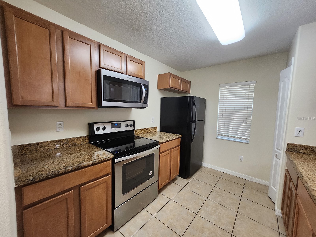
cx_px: 158
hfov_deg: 106.2
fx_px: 119
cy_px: 118
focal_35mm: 13
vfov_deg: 89.9
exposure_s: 1/60
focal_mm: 1.74
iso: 250
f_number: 2.2
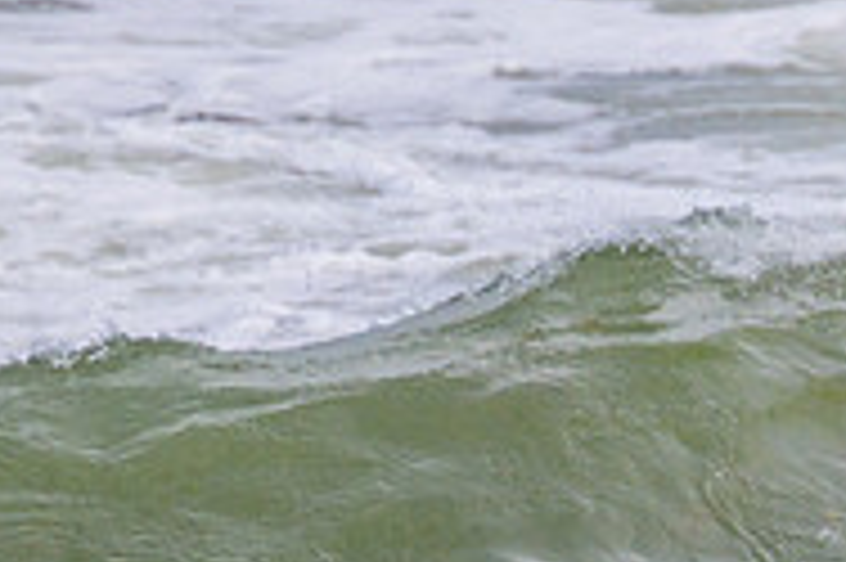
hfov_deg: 0.8
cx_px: 1143
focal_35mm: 2470
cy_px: 771
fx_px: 57993
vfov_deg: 0.6
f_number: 11
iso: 800
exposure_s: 1/2000
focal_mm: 800
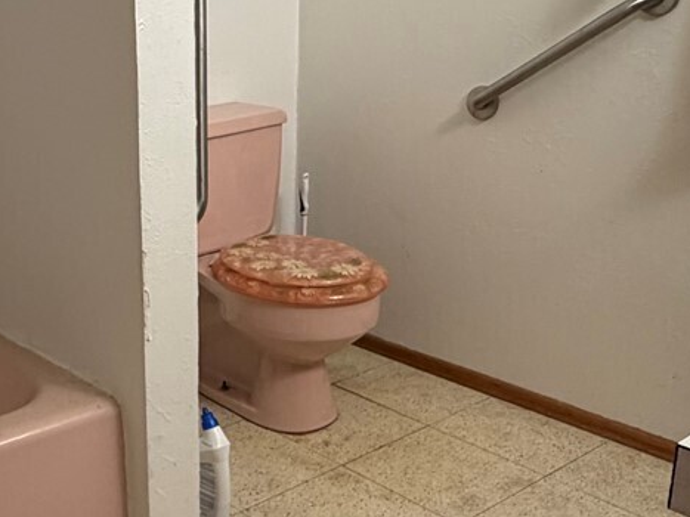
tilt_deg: -16.9
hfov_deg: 37.9
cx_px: 117
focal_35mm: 48
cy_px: 247
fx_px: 957
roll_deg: +2.8
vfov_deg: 30.2
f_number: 2.2
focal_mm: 2.22
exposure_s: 1/60
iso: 200
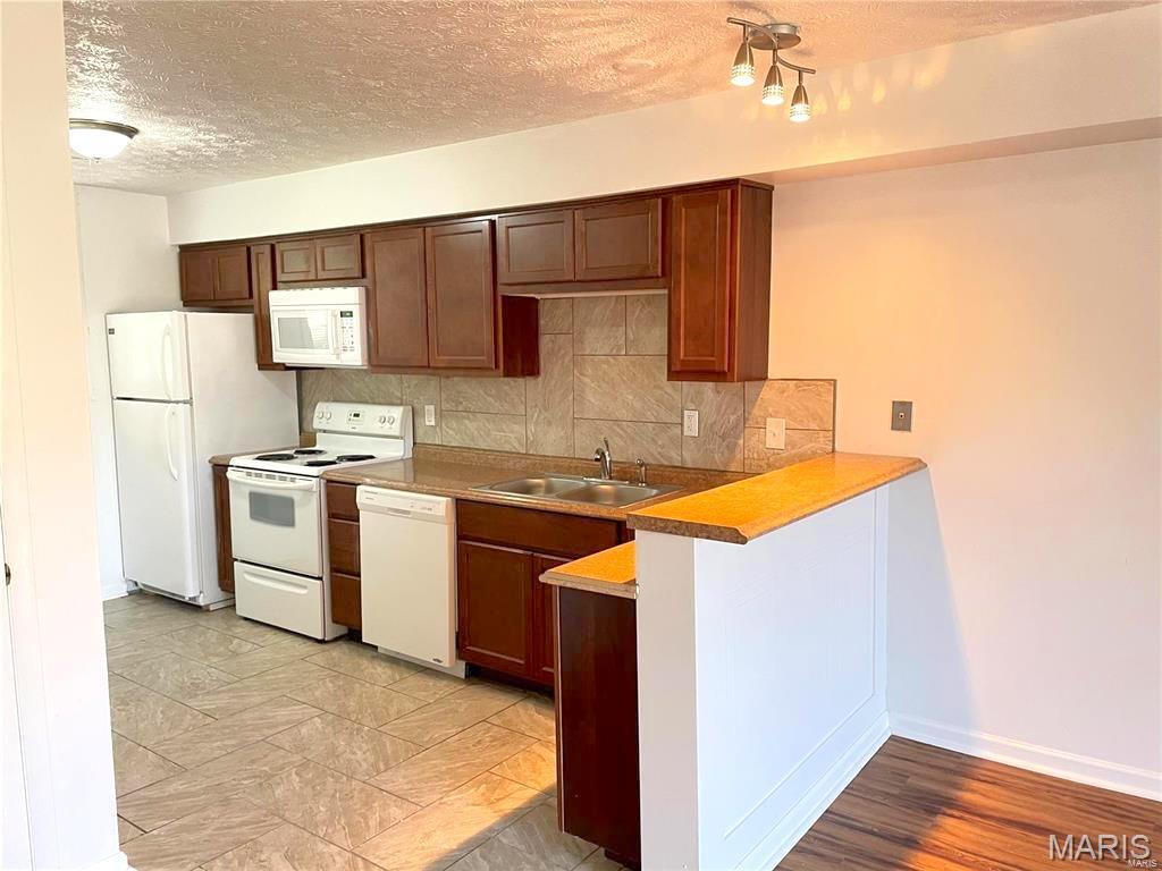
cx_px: 581
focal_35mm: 26
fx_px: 873
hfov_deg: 67.3
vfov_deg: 53.1
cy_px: 436
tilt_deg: -5.4
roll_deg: +0.8
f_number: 1.6
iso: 250
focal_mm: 4.2
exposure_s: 1/60
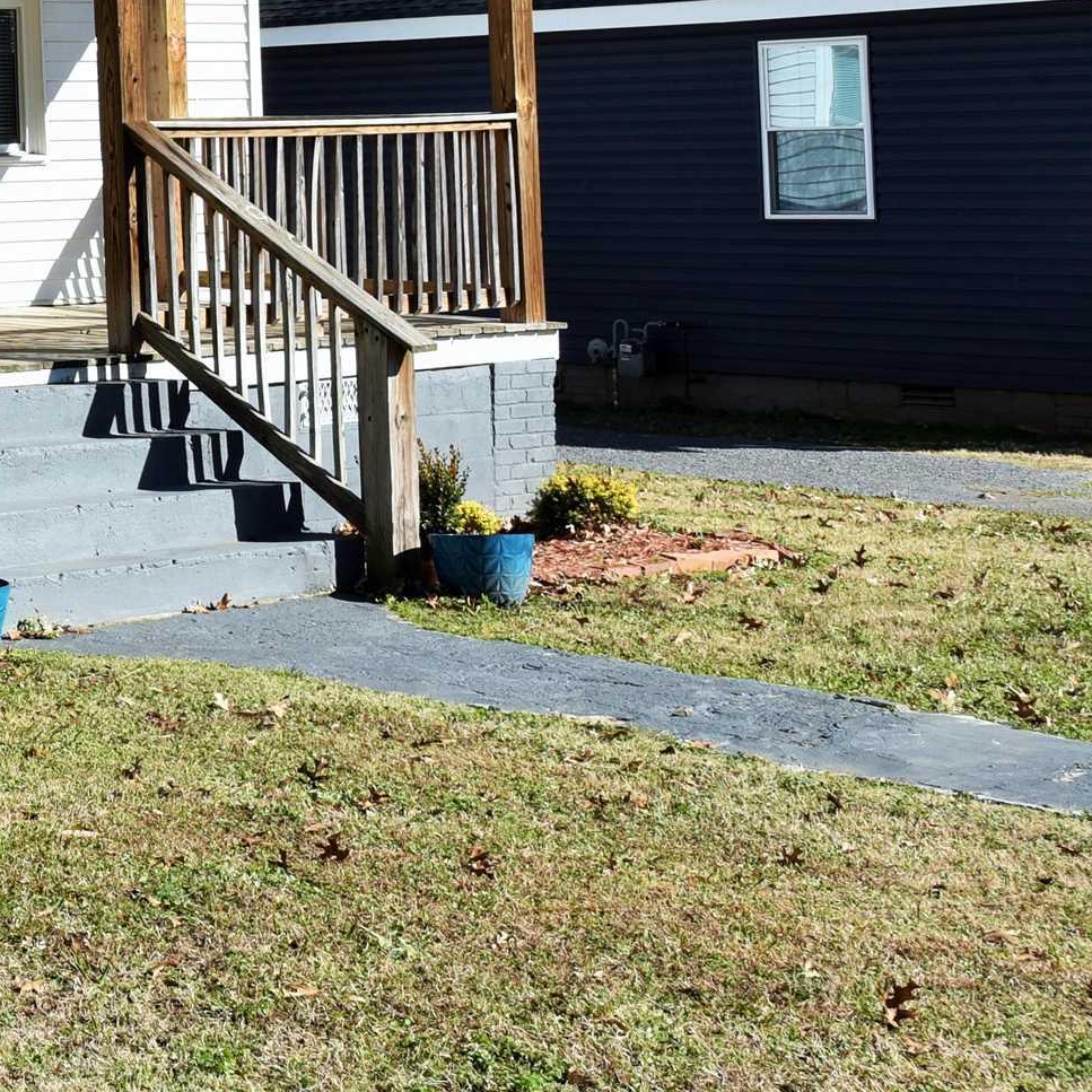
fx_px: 2891
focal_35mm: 81
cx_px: -589
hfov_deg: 18.7
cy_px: 27
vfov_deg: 20.8
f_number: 11
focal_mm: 30
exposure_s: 1/160
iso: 200
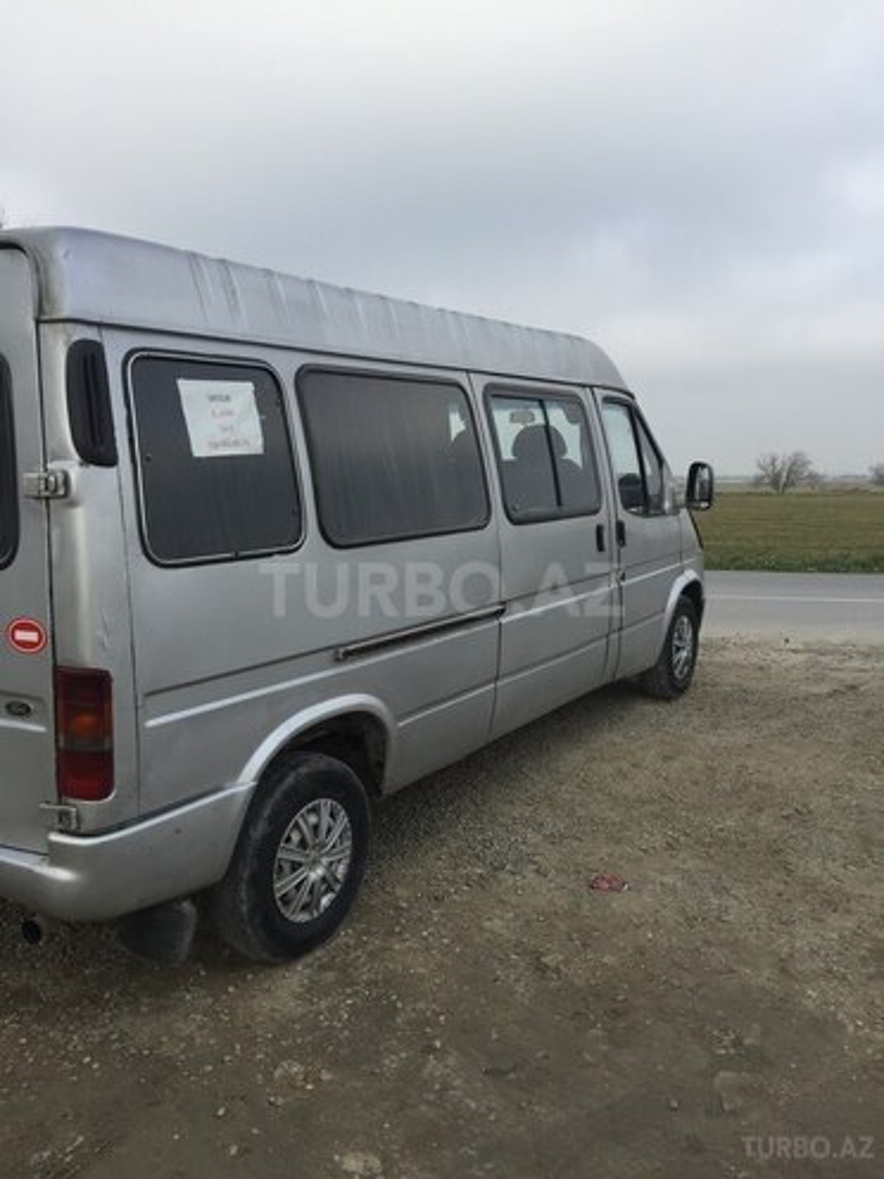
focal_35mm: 29
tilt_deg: -5.6
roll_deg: +1.7
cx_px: 442
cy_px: 590
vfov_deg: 61.7
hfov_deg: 48.2
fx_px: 987
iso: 32
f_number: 2.2
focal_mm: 4.15
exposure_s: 1/1041
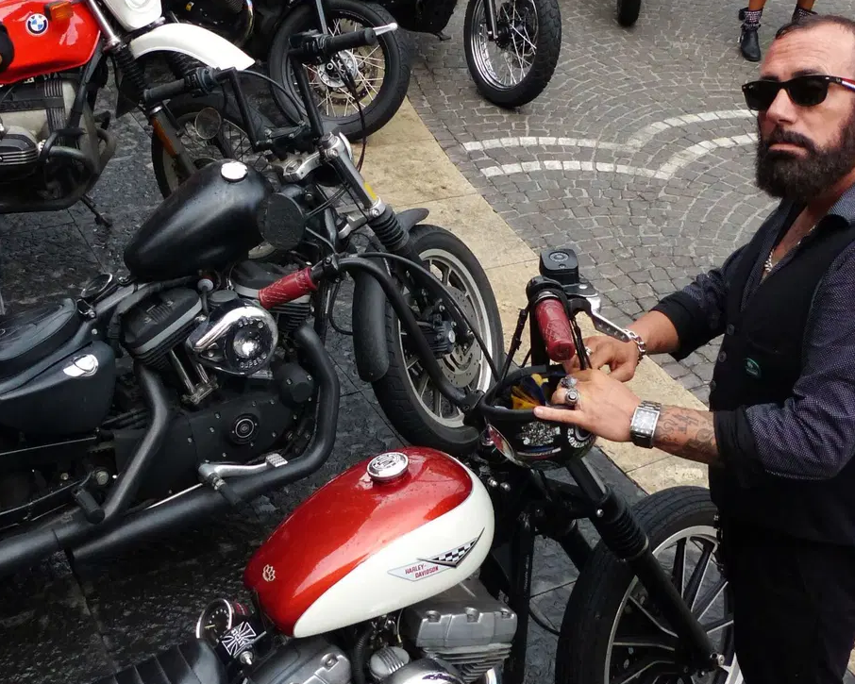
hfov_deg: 37.3
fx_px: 1265
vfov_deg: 30.2
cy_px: 313
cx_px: 395
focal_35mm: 50
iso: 320
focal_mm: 5.3
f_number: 2.8
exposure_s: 1/125
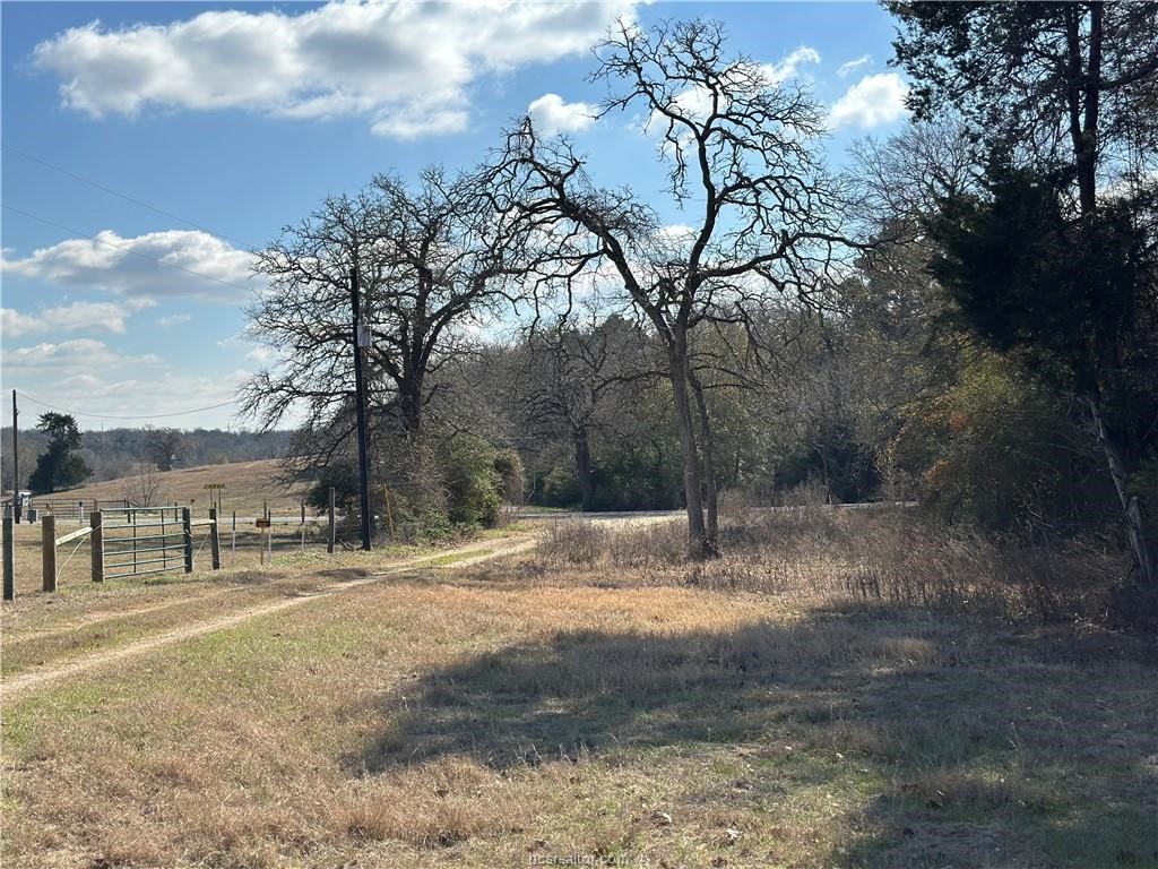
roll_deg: +1.4
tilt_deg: +2.5
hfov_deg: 39.7
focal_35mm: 48
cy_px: 434
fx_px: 1606
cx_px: 579
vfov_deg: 30.3
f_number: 1.78
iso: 100
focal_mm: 6.86
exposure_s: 1/8197
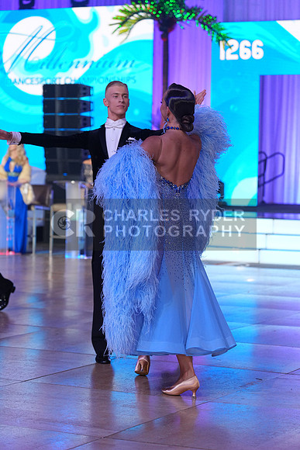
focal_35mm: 98
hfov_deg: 14.0
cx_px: 150
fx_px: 1224
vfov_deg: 20.8
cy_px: 225
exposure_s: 1/400
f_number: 4
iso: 1600
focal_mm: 98
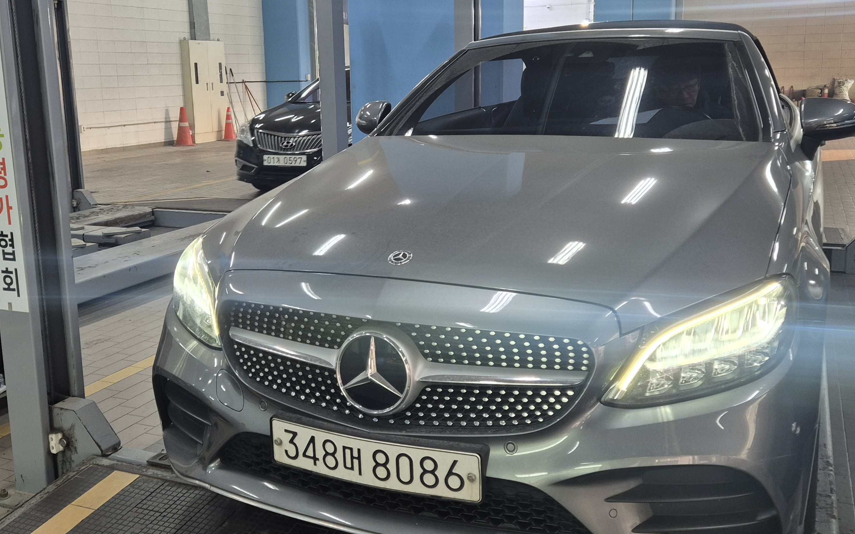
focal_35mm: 36
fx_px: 839
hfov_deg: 54.0
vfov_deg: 35.3
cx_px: 425
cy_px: 237
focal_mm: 5.4
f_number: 1.8
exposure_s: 1/50
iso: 160
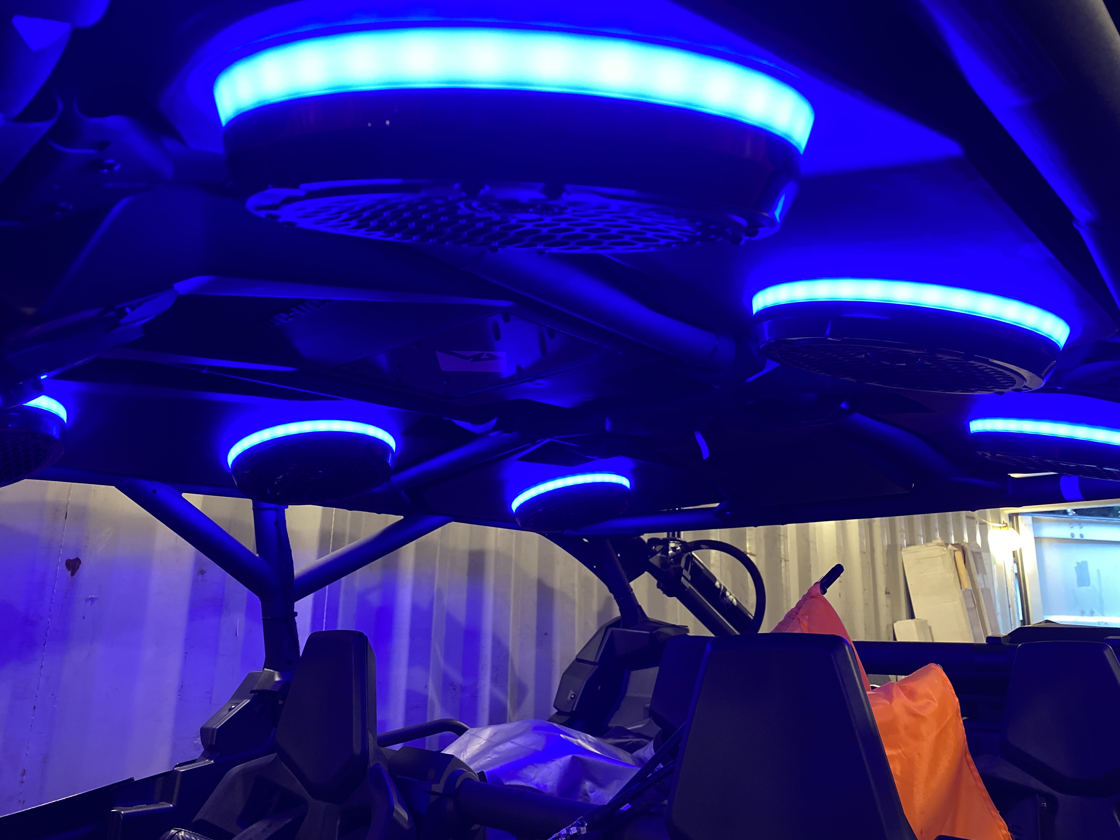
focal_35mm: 26
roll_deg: -1.6
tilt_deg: +13.2
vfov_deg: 53.1
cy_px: 420
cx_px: 560
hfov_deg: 67.3
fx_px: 841
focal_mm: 4.25
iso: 500
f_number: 1.8
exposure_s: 1/31
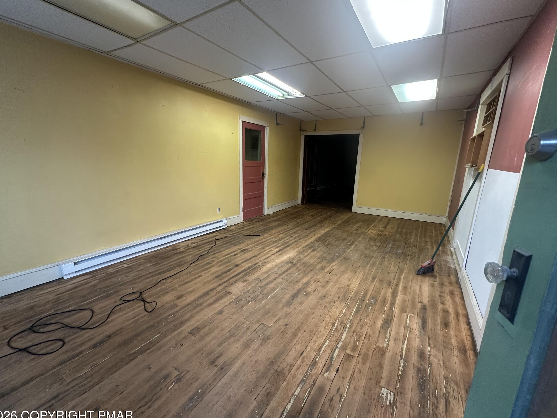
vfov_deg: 81.7
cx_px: 277
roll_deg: -1.8
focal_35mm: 15
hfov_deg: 98.2
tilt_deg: -11.9
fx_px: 241
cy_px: 212
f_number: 2.2
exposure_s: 1/60
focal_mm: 2.22
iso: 160
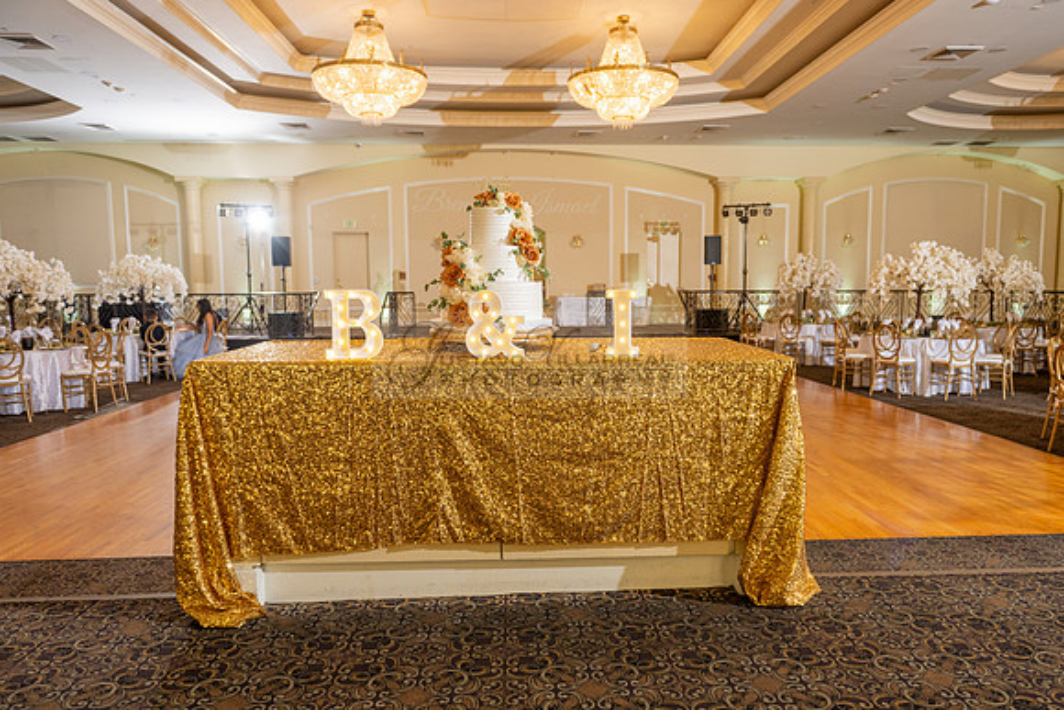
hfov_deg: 71.0
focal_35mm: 25
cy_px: 361
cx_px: 551
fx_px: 745
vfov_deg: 50.9
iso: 800
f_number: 4
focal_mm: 24
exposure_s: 1/125
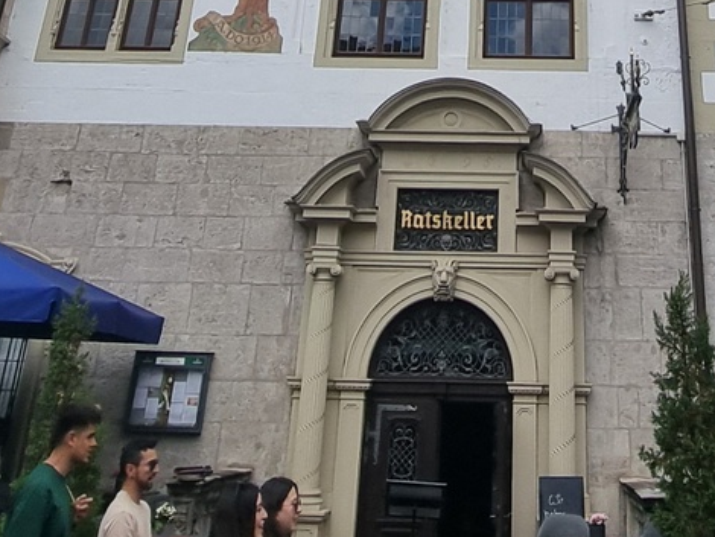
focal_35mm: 47
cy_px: -240
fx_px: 971
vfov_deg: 24.8
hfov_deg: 39.7
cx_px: 497
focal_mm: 2.2
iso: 50
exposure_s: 1/2568
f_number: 2.2
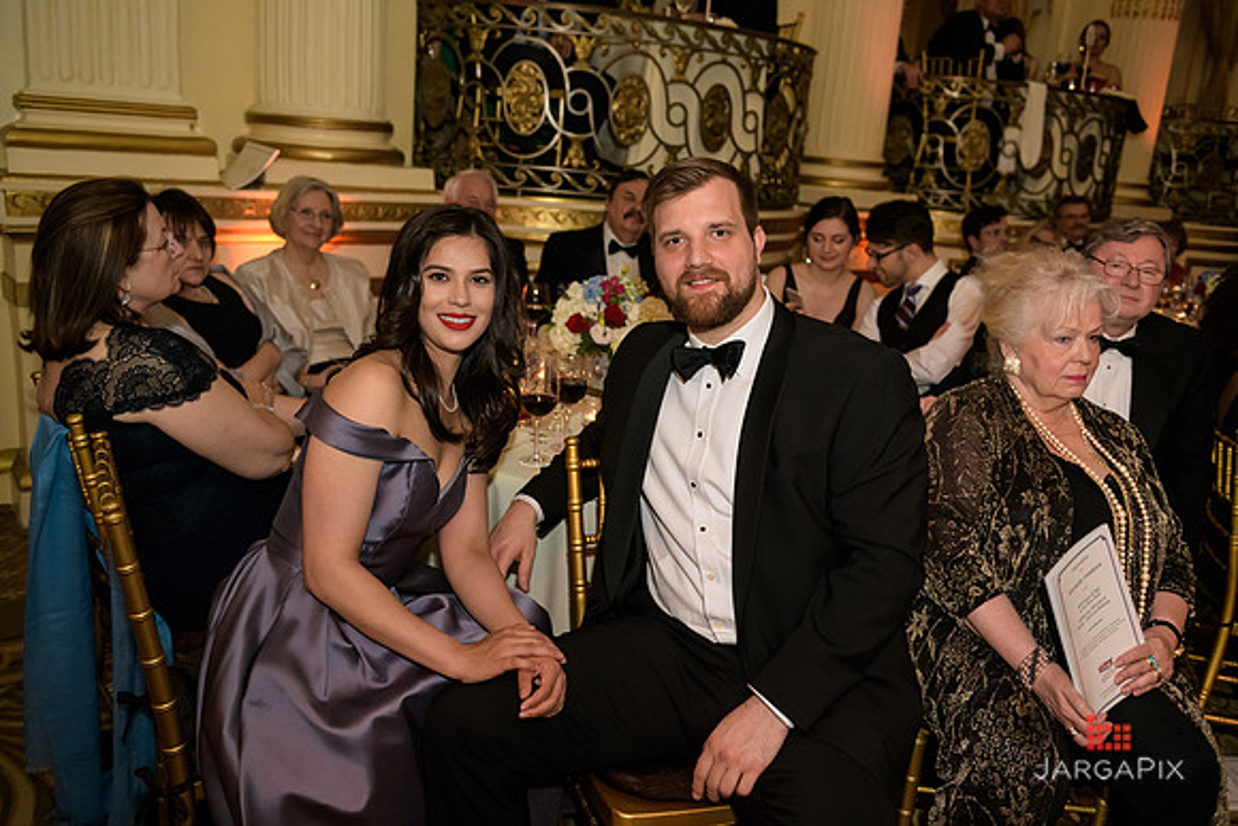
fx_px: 1066
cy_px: 413
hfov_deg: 60.3
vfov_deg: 42.3
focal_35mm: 31
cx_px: 619
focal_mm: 31
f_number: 3.2
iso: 1600
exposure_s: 1/100
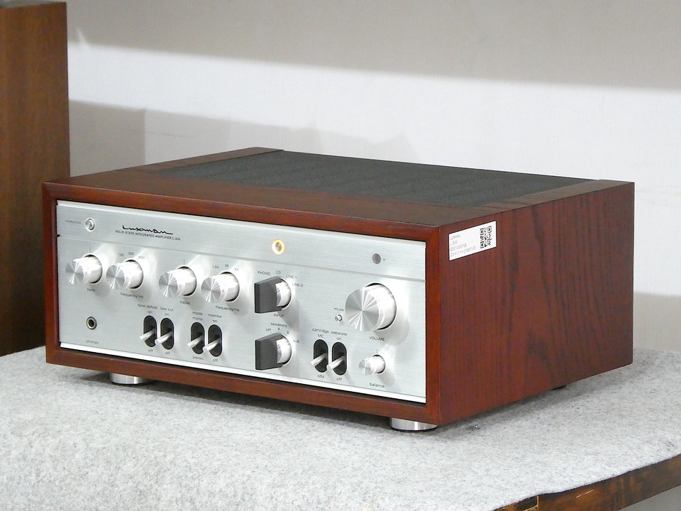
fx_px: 2656
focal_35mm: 135
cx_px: 340
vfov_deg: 11.0
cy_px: 256
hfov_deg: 14.6
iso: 1600
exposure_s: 1/30
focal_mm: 24.2
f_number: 5.6
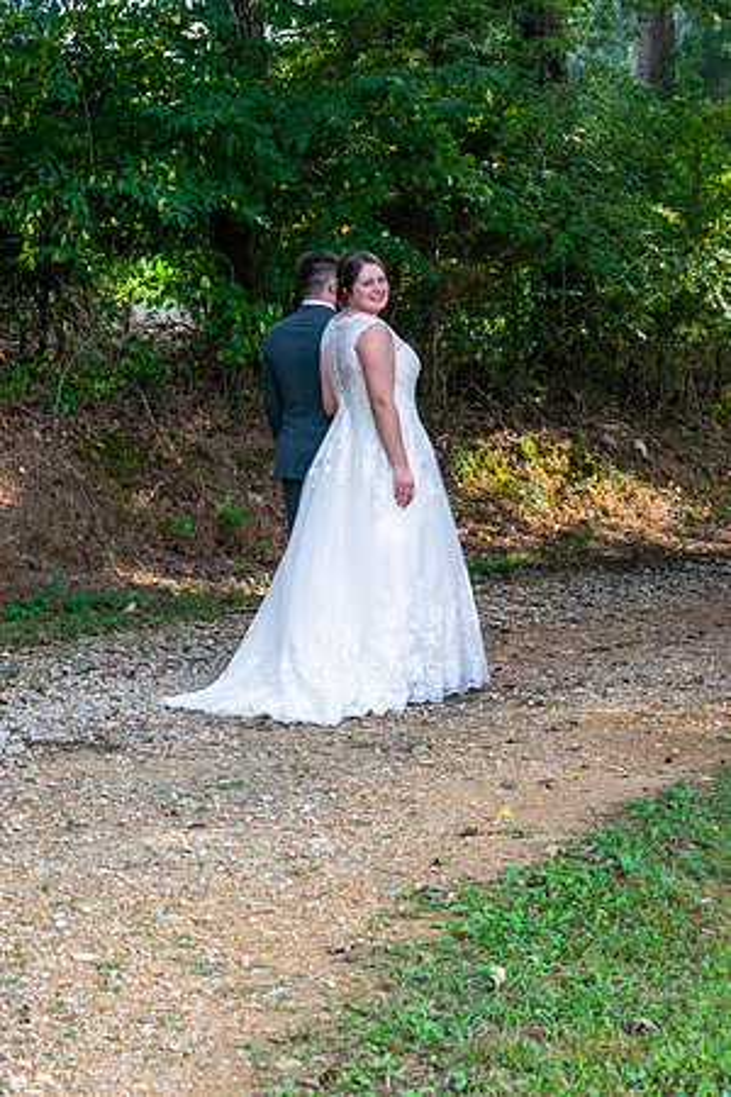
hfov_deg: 16.6
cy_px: 548
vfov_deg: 24.6
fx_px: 2513
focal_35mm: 82
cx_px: 366
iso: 400
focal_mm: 55
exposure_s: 1/250
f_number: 8
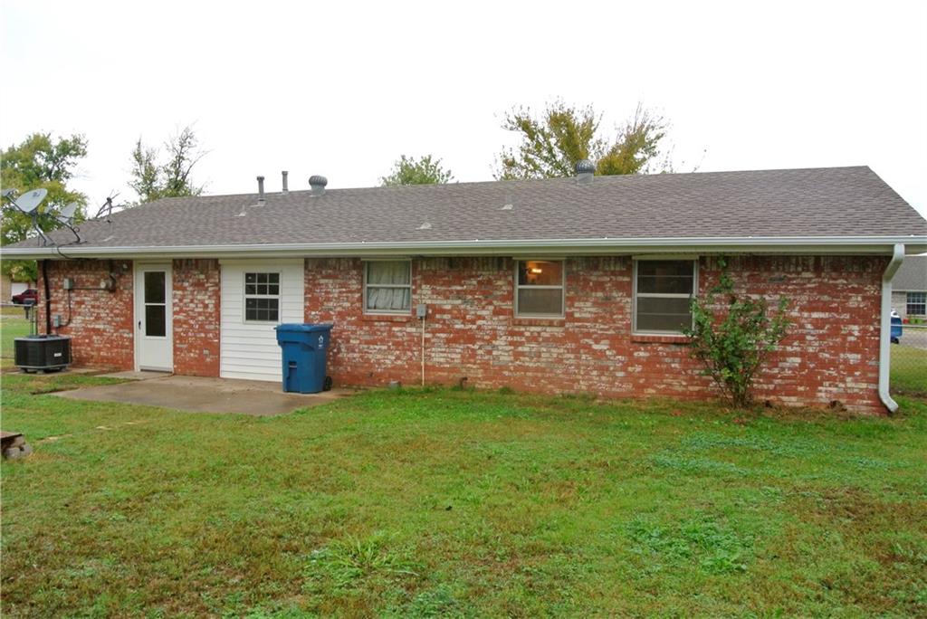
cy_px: 310
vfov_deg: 48.0
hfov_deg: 67.4
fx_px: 696
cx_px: 464
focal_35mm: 27
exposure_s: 1/60
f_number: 11
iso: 400
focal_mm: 10
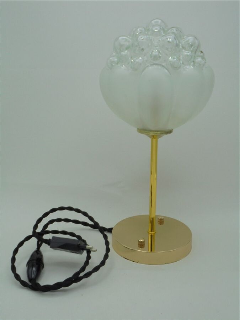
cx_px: 120
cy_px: 160
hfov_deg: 37.7
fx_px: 351
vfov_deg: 49.0
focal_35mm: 38
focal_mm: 6.9
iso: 100
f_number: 4.2
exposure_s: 1/60
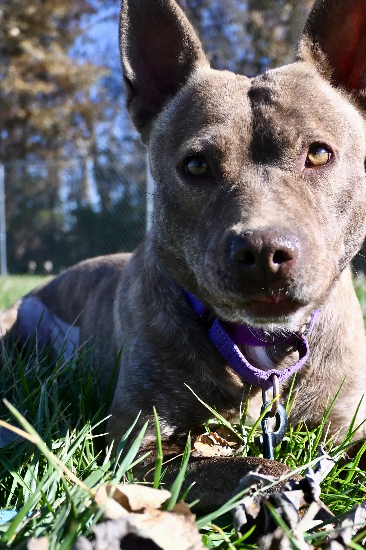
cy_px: 307
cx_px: 244
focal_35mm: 46
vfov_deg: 42.7
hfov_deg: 29.0
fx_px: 702
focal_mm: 22.5
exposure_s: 1/4000
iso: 800
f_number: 4
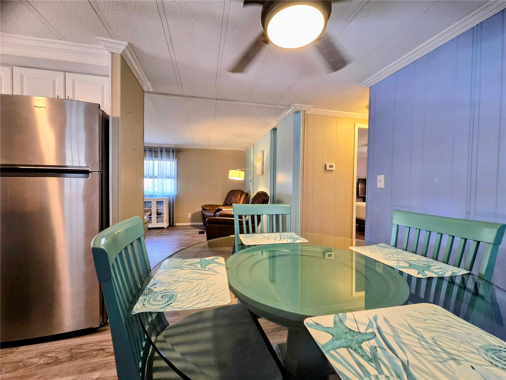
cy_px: 190
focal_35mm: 13
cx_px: 253
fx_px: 190
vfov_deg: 89.9
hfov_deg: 106.2
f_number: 2.2
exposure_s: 1/60
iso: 160
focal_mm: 2.2
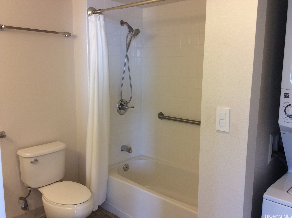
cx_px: 146
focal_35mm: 32
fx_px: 270
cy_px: 109
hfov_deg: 56.9
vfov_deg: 44.0
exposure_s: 1/24
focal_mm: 3.3
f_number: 2.4
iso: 64
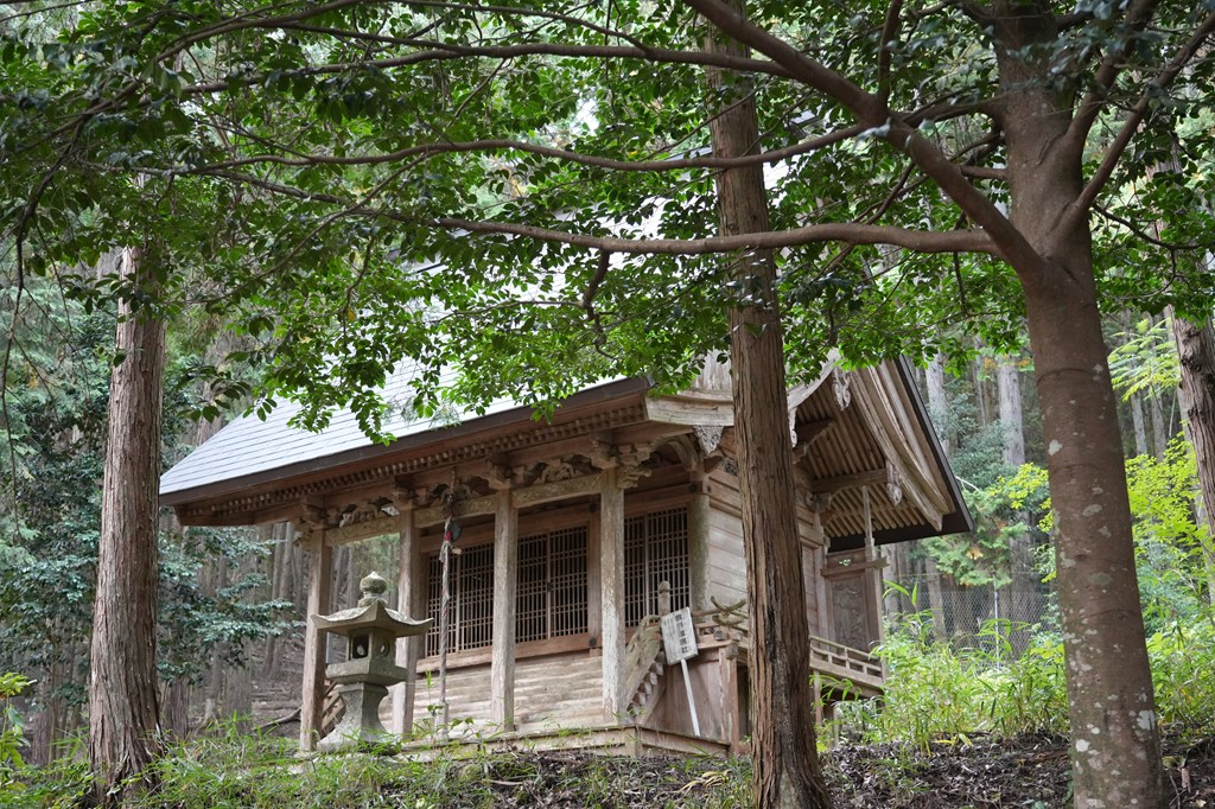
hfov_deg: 47.4
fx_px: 1383
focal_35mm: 41
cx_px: 608
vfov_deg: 32.6
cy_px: 404
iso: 5000
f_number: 4
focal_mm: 41
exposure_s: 1/160
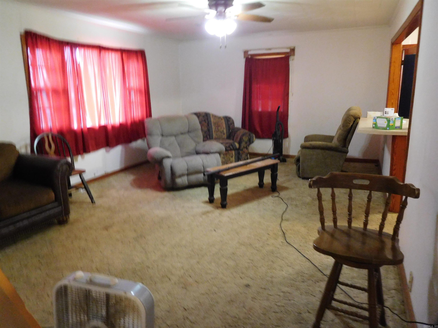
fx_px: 316
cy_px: 164
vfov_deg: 54.9
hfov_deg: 69.4
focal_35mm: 25
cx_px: 219
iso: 800
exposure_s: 1/8
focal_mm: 4.5
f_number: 3.4
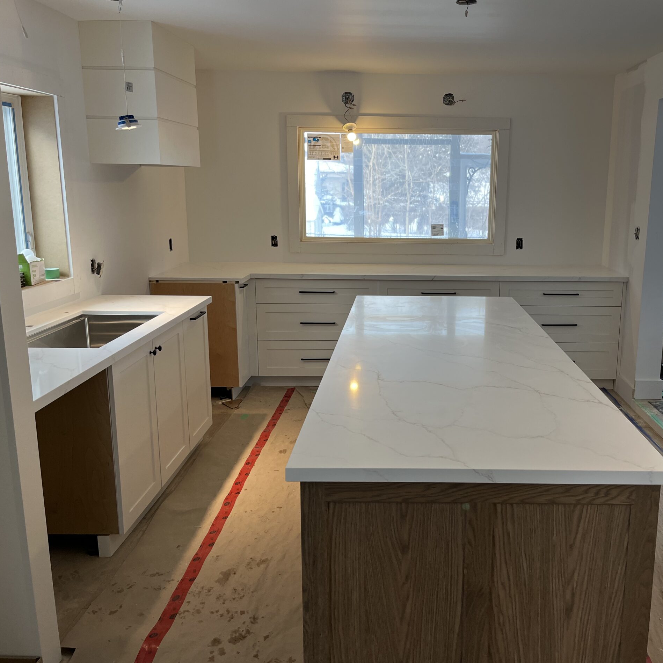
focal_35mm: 31
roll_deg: -0.5
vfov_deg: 52.5
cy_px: 329
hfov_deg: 52.2
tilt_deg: -11.6
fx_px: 672
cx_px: 400
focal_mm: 5.1
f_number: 1.6
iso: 80
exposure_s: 1/120
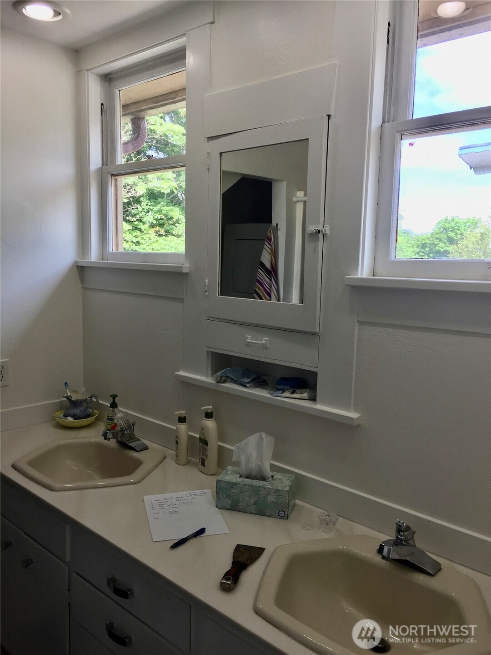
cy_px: 328
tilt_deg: -6.7
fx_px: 548
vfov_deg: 61.7
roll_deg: -3.5
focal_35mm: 29
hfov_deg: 48.2
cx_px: 246
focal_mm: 4.15
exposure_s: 1/121
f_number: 2.2
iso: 32
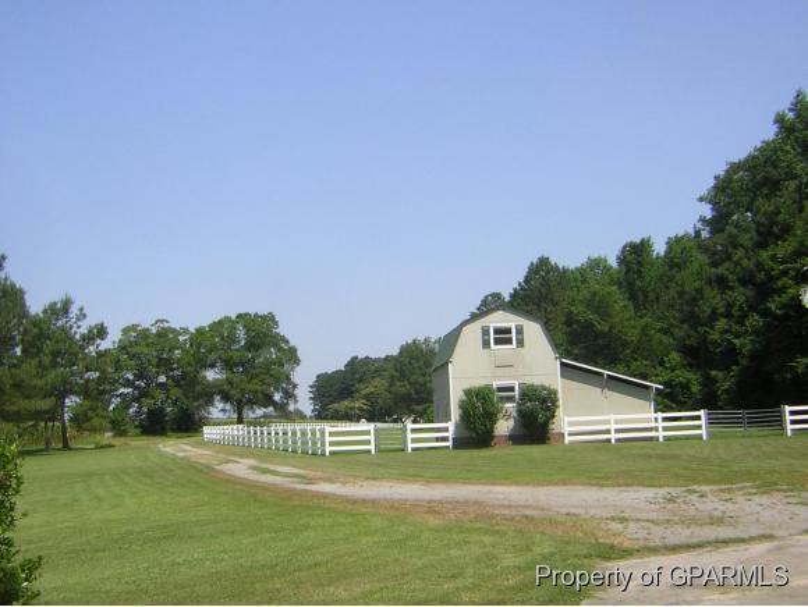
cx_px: 404
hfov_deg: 43.8
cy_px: 304
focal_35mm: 43
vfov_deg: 33.6
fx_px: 1005
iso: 50
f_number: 5.6
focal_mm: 5.6
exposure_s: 1/330
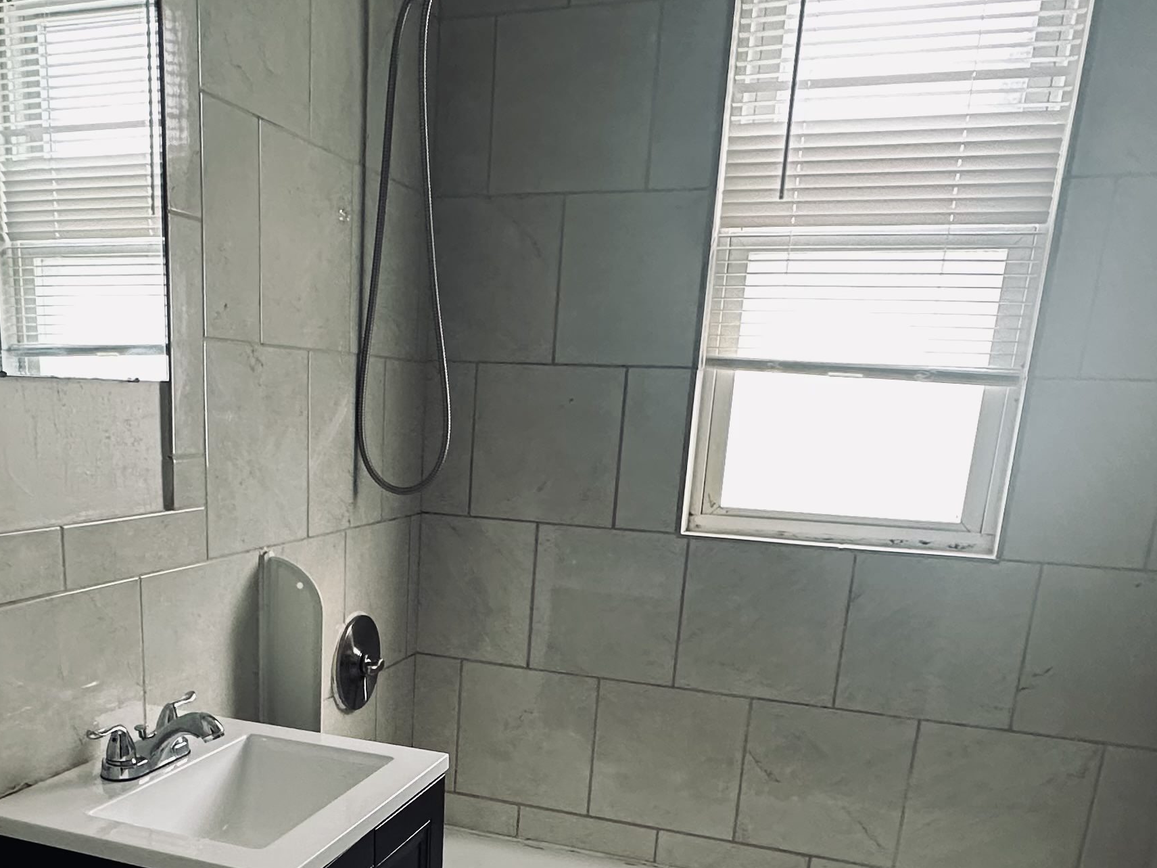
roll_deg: -2.2
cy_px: 725
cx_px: 436
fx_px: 1103
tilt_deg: -17.7
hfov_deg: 54.7
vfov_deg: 40.7
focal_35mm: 33
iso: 250
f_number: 2.2
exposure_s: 1/99
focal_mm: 2.22
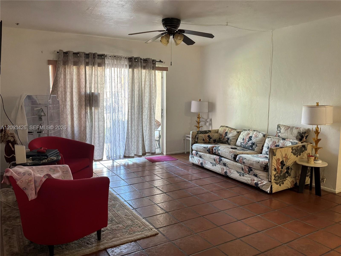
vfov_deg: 49.7
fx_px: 276
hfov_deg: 63.4
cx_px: 170
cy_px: 128
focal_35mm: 28
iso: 100
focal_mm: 3
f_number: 1.8
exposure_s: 1/60
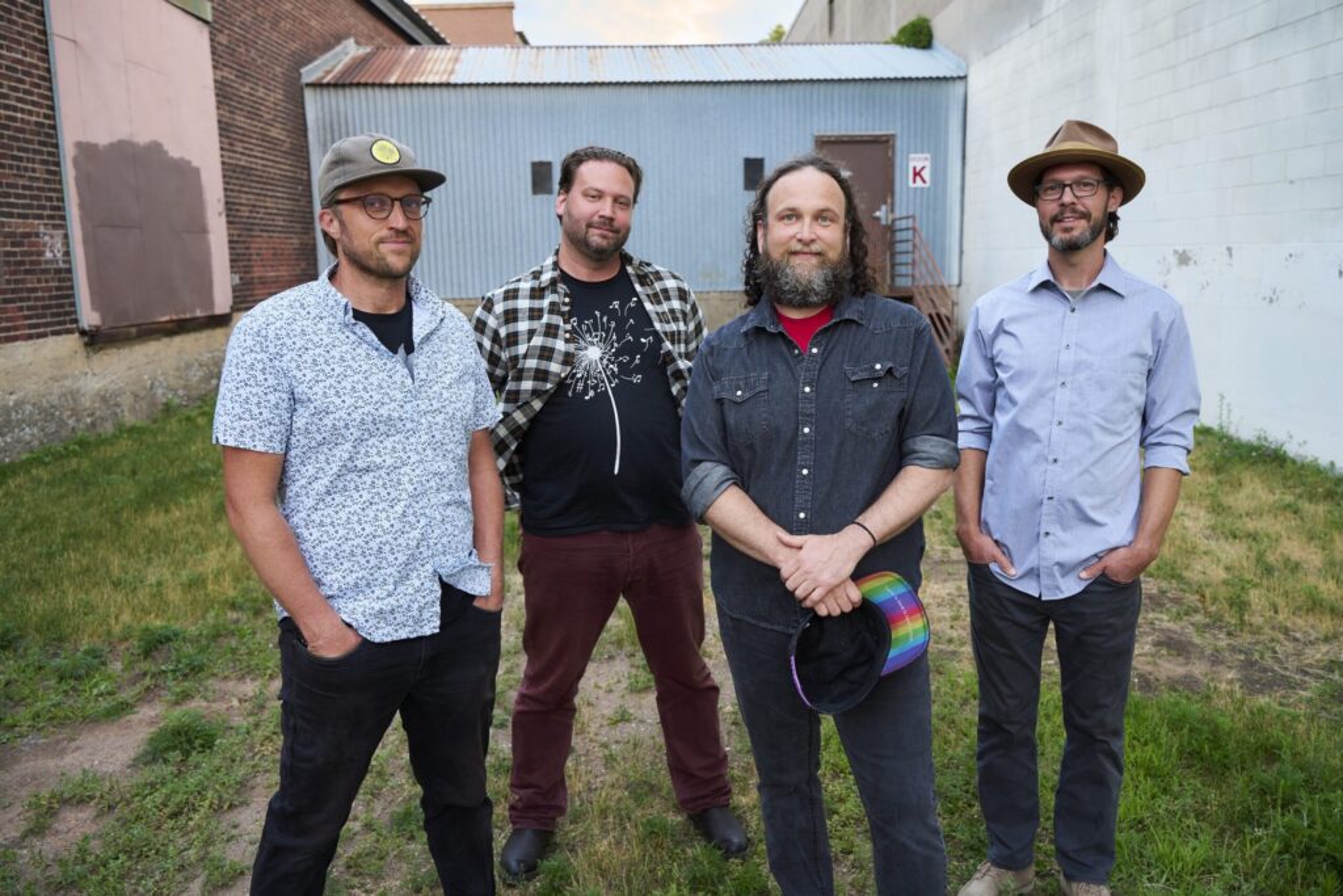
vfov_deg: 43.6
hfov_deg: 61.9
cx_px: 672
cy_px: 448
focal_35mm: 30
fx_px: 1119
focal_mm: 30
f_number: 4
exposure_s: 1/60
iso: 1000
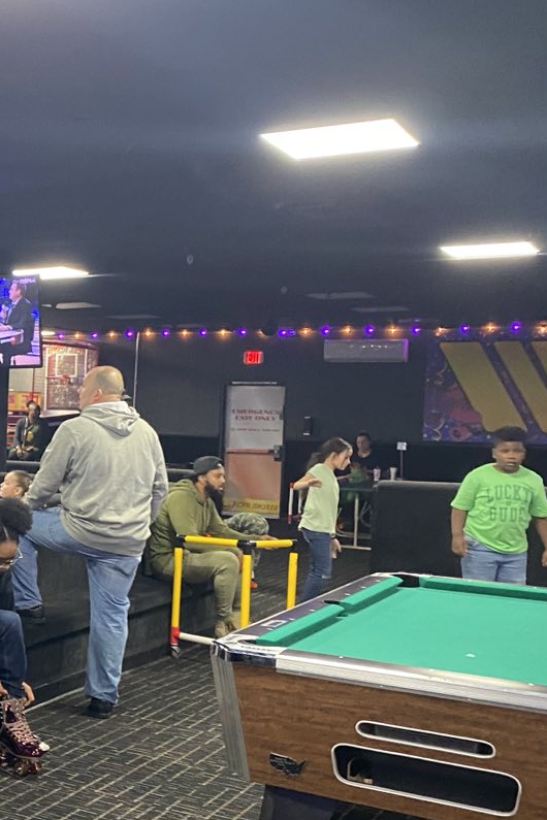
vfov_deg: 38.8
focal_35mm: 51
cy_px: 479
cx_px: -160
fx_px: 1162
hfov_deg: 23.5
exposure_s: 1/40
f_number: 1.8
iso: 400
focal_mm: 4.25
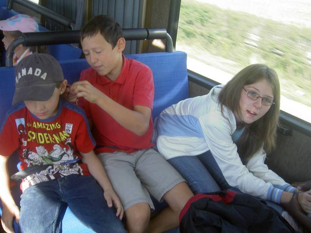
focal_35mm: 39
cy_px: 116
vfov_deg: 36.8
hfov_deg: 47.9
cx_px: 156
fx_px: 350
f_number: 2.8
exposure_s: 1/160
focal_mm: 8
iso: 100
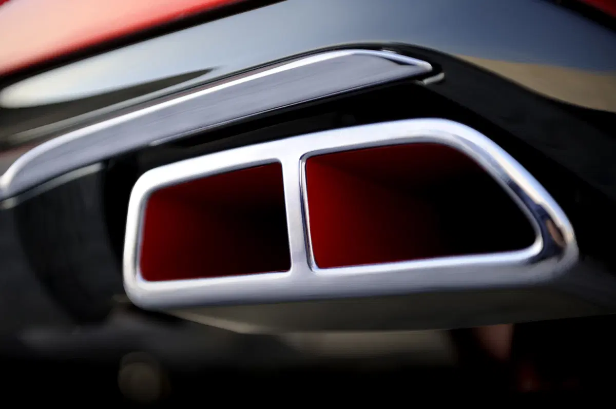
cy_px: 204
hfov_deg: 28.9
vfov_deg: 19.4
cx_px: 308
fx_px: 1196
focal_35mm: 70
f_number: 2.8
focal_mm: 70
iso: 100
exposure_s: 1/200
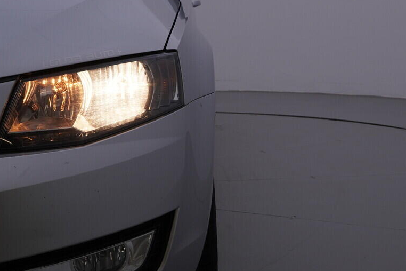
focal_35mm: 68
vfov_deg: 20.0
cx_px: 266
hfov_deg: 29.5
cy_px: 111
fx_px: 767
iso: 125
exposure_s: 1/160
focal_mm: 24
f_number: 6.3
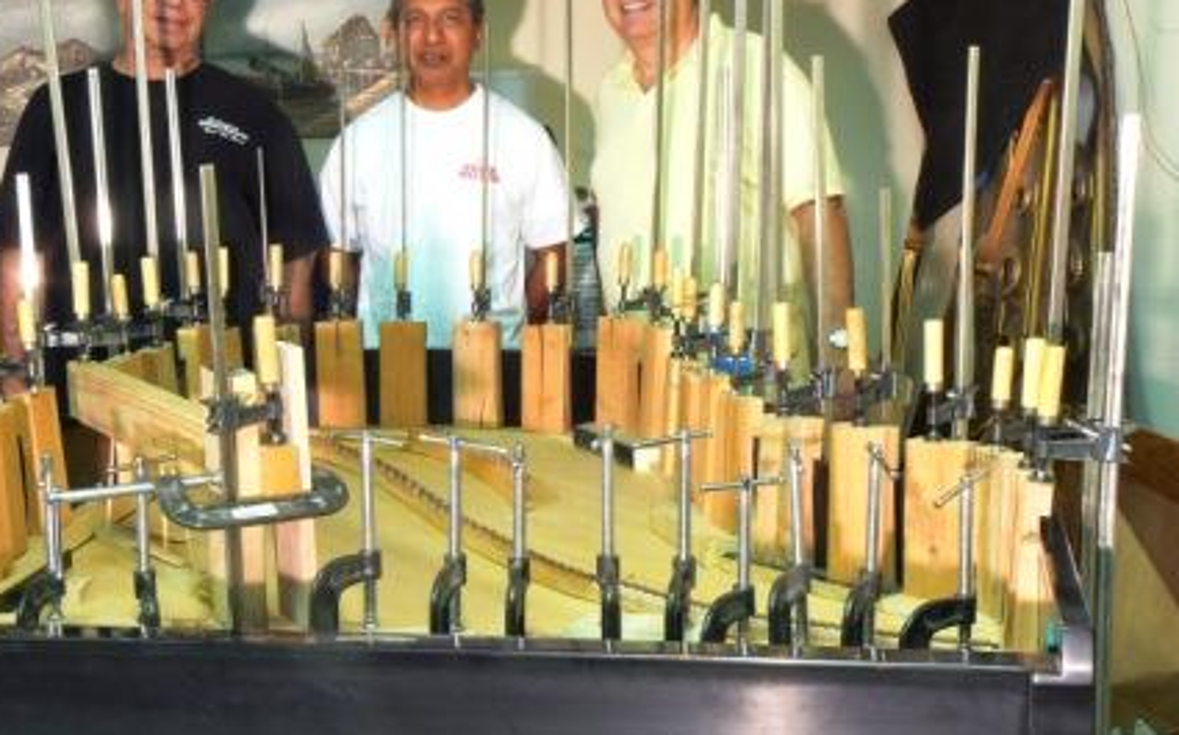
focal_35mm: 66
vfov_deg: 19.6
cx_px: 602
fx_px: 2119
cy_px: 283
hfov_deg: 31.1
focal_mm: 9.8
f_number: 8
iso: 100
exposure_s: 2
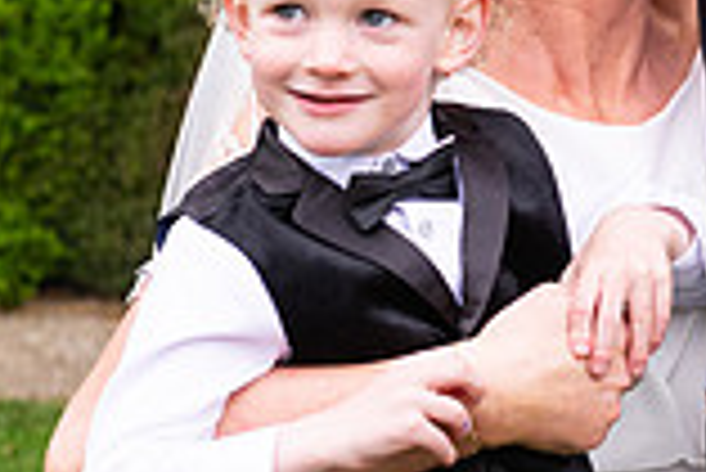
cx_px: 598
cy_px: 61
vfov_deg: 6.4
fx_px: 4201
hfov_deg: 9.6
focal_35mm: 214
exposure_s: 1/200
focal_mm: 58
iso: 400
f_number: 5
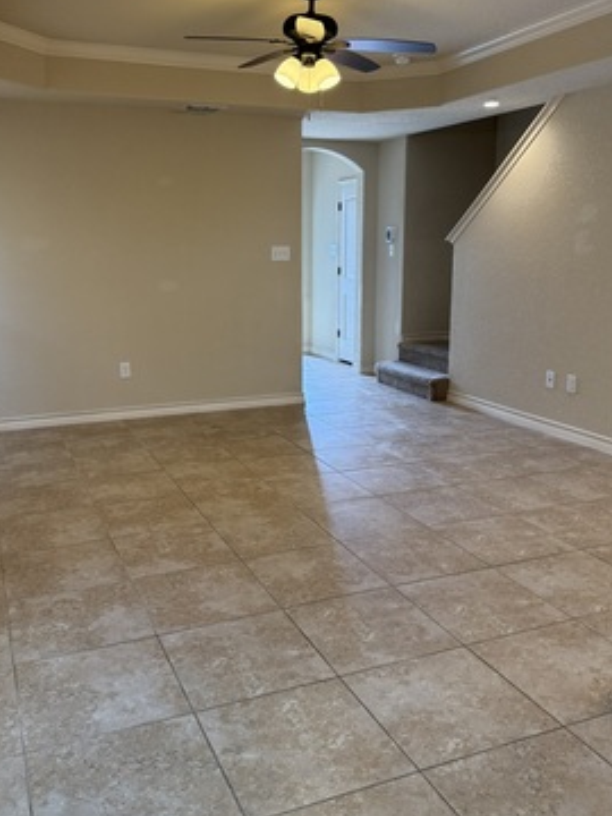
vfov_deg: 56.7
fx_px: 754
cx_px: 283
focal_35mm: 32
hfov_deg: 44.1
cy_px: 369
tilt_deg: -8.5
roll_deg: +0.1
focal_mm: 6.76
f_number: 1.78
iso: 200
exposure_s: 1/170
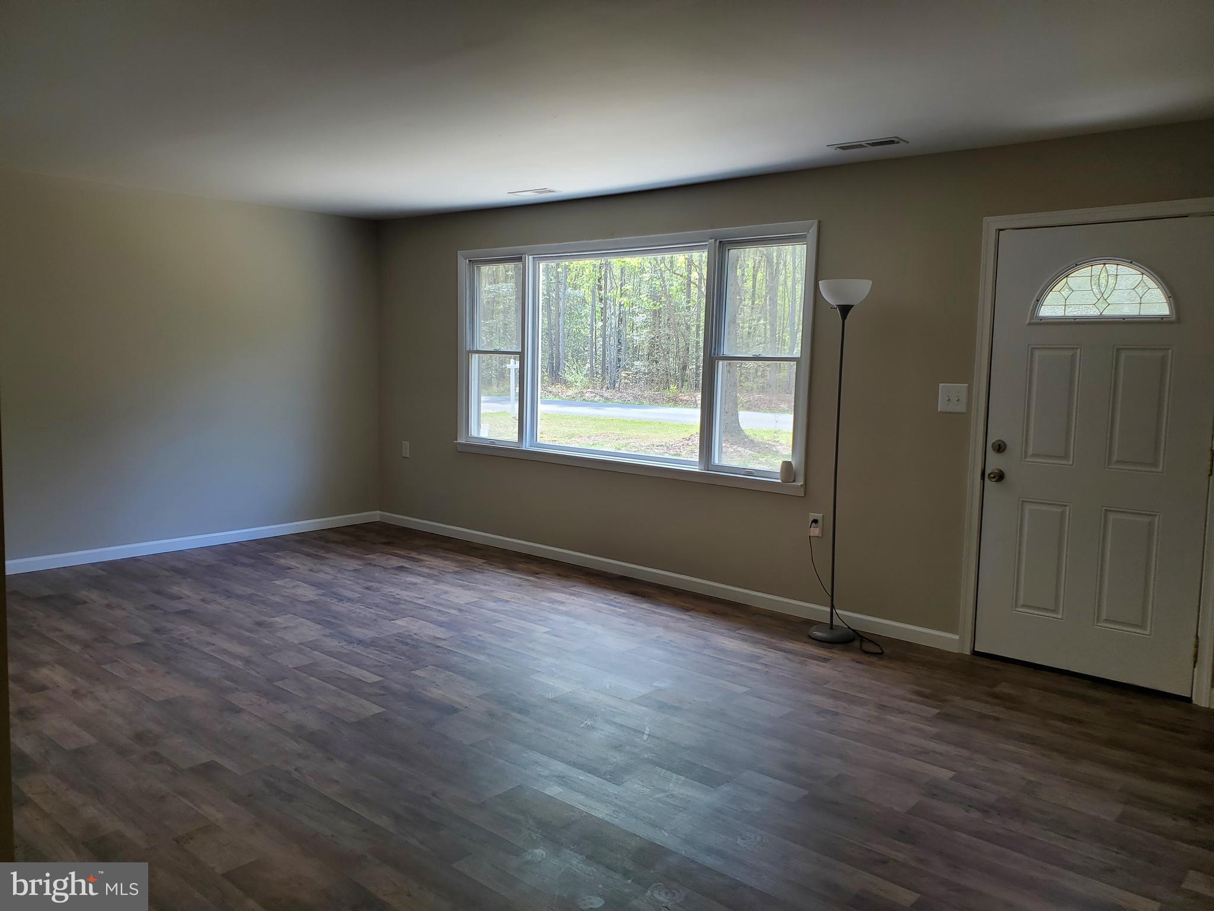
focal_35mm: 26
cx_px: 607
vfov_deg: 53.1
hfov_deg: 67.3
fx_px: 912
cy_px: 456
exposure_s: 1/120
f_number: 2.4
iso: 50
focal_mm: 4.3
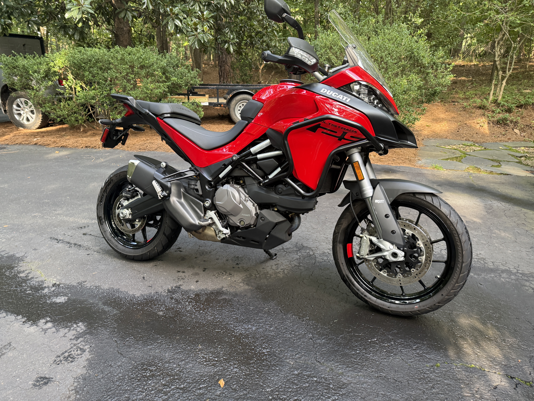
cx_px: 267
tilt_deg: -16.7
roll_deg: -1.0
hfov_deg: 71.6
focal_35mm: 24
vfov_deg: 56.8
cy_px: 200
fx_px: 370
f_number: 1.78
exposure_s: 1/121
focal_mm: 6.76
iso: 200
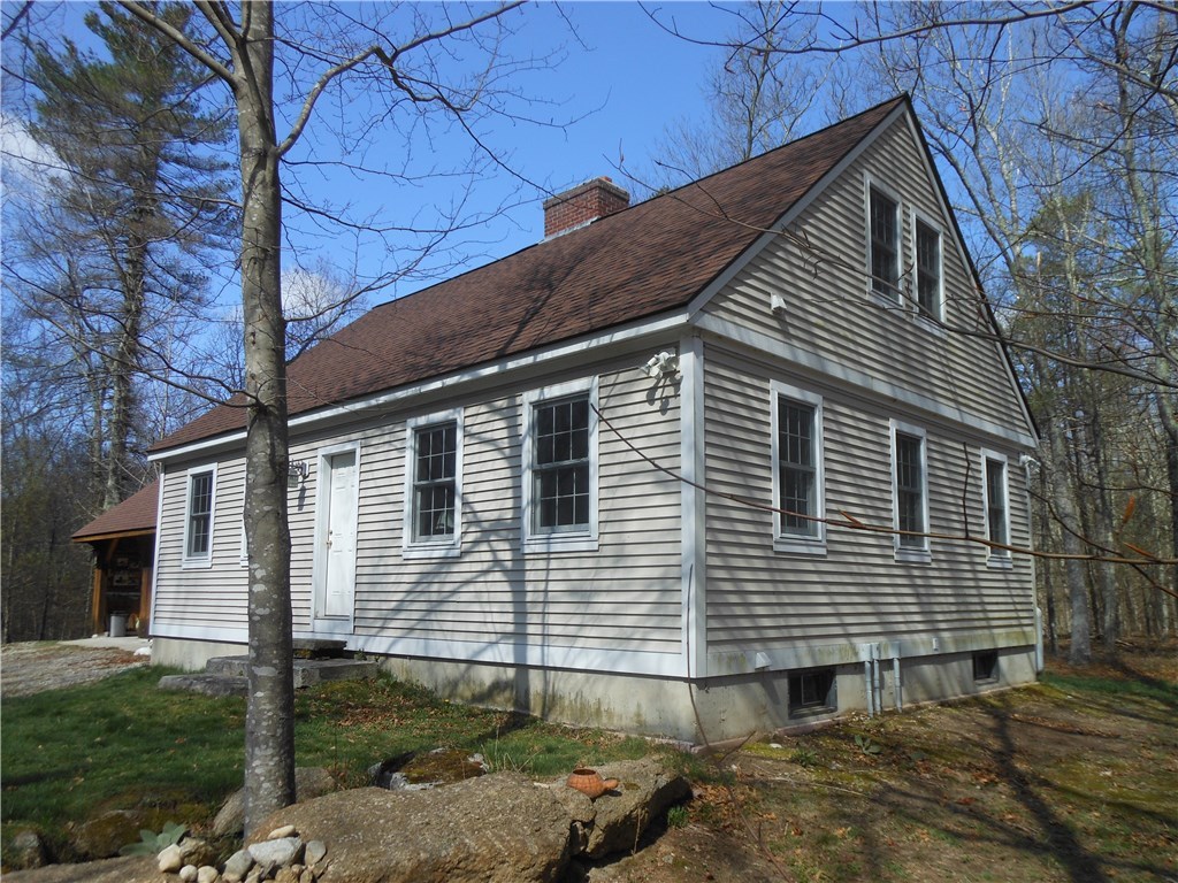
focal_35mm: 25
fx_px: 851
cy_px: 442
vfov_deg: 54.9
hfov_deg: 69.4
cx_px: 589
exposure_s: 1/800
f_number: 3.2
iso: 80
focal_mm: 4.5
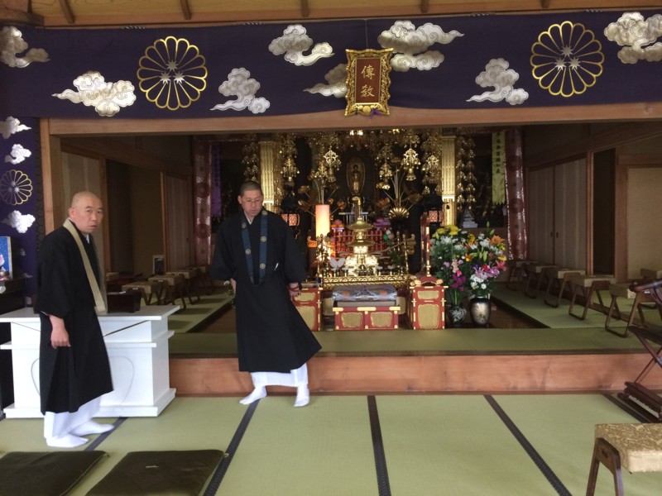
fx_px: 555
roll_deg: +2.3
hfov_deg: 61.7
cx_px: 331
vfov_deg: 48.2
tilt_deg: -4.8
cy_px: 248
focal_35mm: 29
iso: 160
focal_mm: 4.15
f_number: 2.2
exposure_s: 1/30
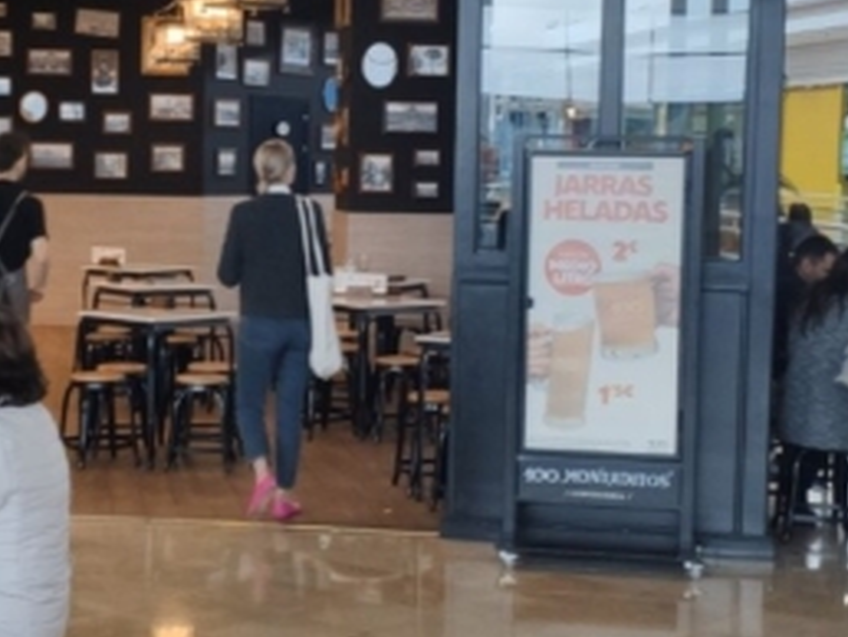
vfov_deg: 24.1
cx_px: 273
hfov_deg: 31.4
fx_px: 1496
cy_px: 279
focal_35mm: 61
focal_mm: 4.75
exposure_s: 1/50
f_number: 1.75
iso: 115
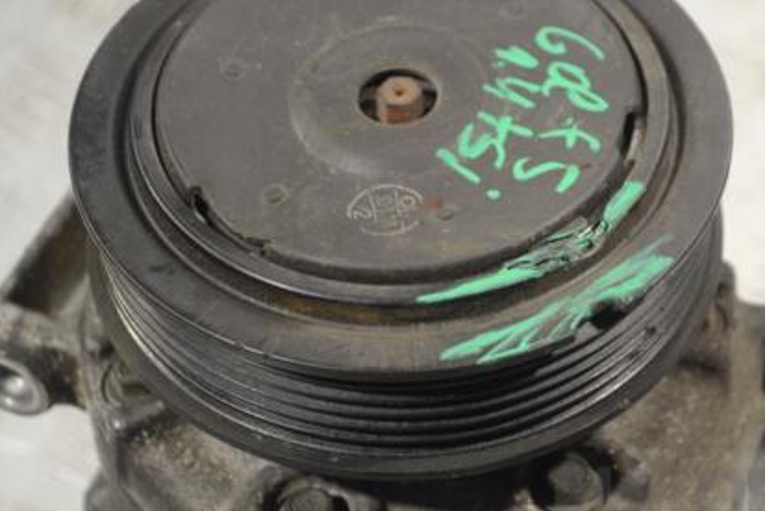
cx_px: 520
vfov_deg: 11.5
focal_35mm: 120
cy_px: 248
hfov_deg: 17.0
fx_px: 2546
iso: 320
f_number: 5.6
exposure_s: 1/30
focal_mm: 55
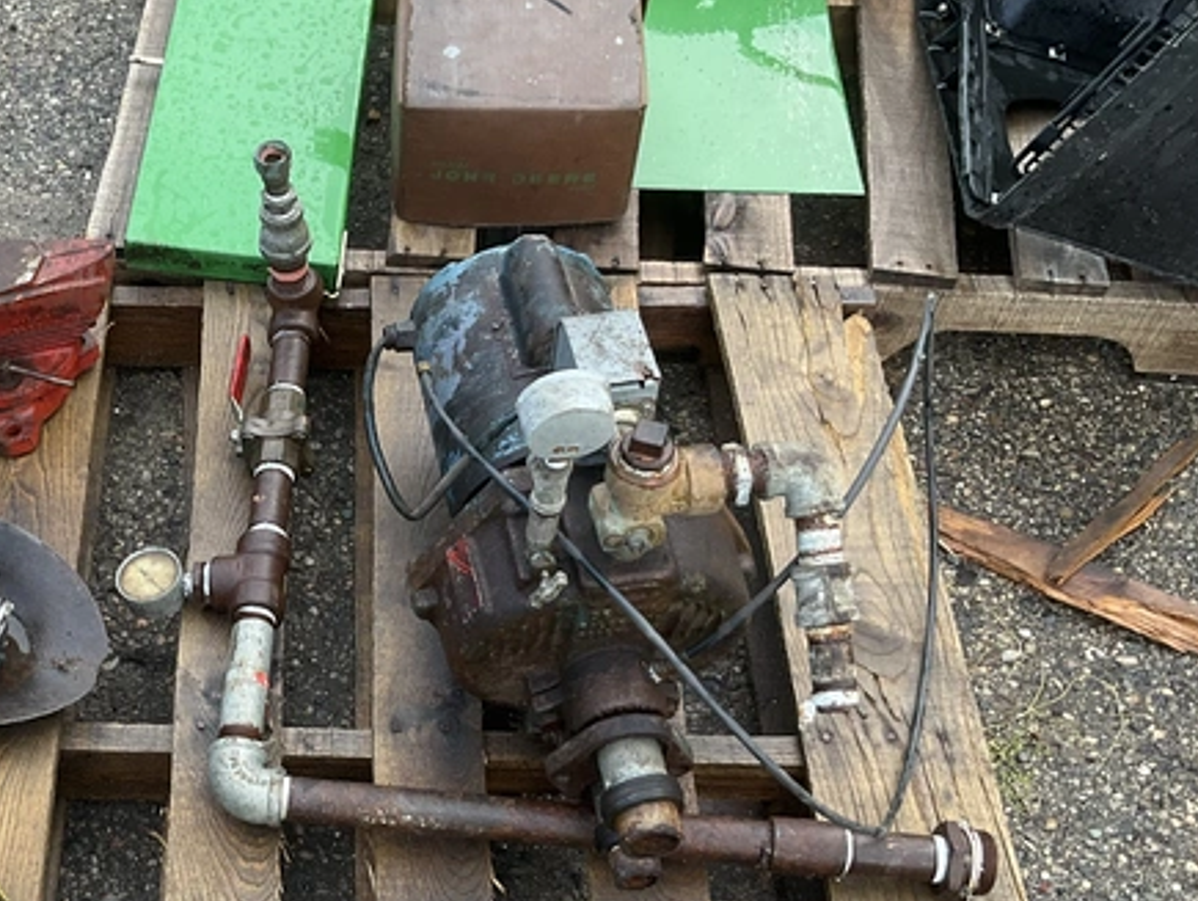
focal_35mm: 50
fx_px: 1732
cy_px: 654
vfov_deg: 28.8
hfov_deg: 36.7
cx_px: 223
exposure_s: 1/122
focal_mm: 3
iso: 20
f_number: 1.8
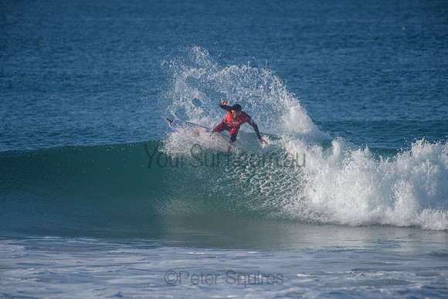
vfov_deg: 2.7
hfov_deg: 4.0
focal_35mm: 517
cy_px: 150
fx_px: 6439
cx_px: 224
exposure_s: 1/2000
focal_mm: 500
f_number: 5.6
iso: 250
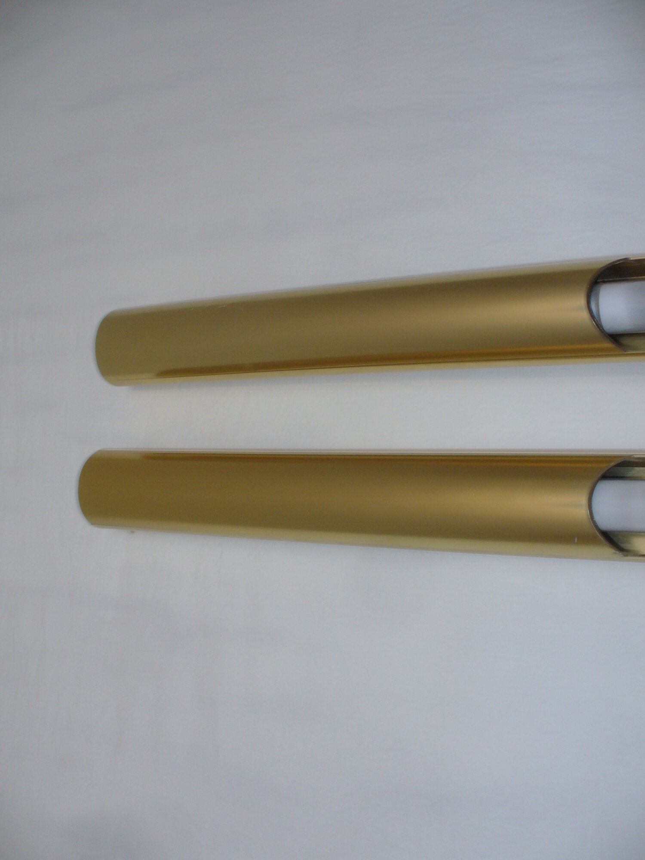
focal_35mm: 37
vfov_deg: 50.1
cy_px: 430
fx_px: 919
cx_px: 322
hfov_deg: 38.7
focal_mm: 6.1
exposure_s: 1/8
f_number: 2.8
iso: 100
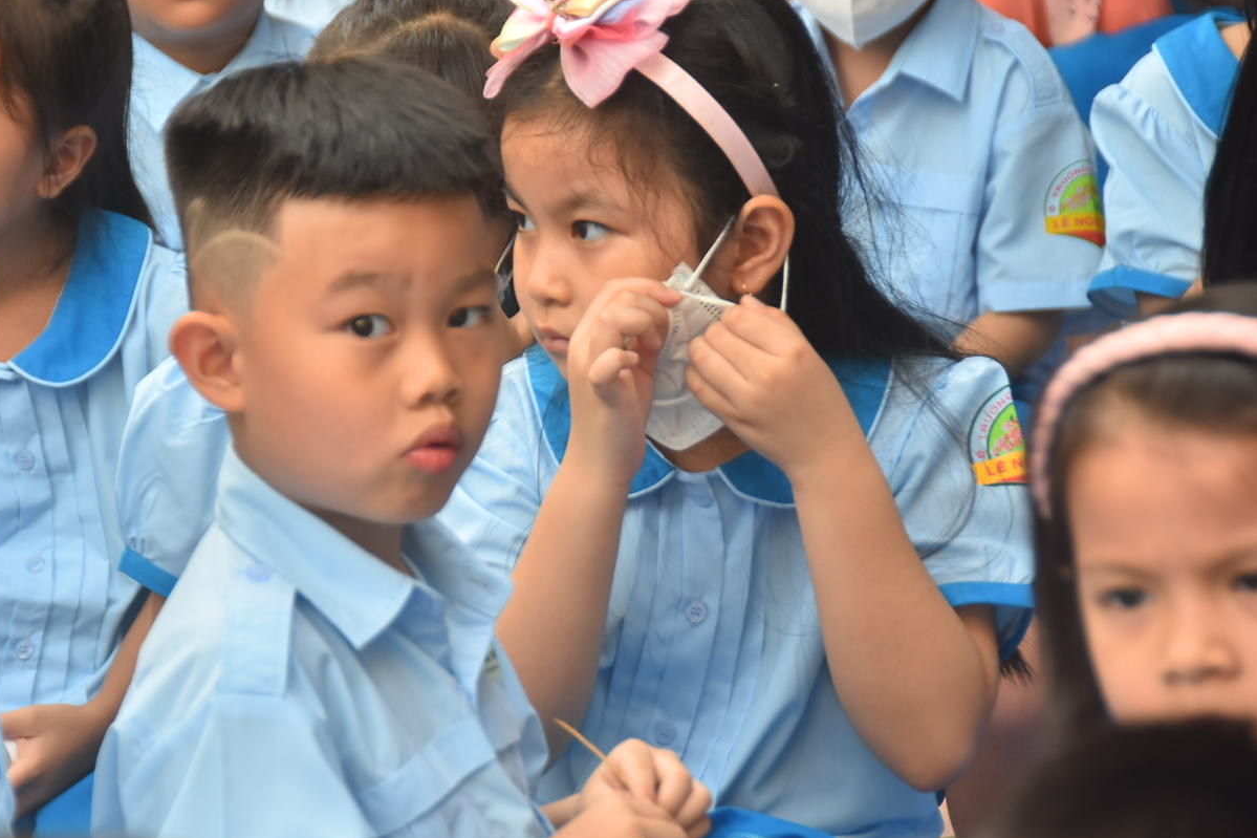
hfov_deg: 9.1
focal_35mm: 227
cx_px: 433
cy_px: 337
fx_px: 7924
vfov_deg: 6.1
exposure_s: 1/200
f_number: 5.3
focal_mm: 112
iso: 450
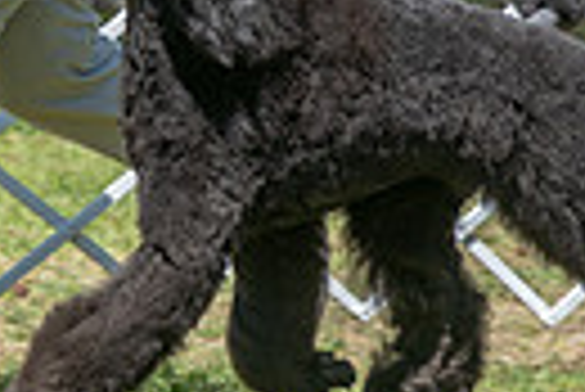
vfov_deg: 1.7
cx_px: 162
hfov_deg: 2.6
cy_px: 34
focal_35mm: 801
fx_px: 13031
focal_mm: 180
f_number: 5
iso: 100
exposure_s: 1/320
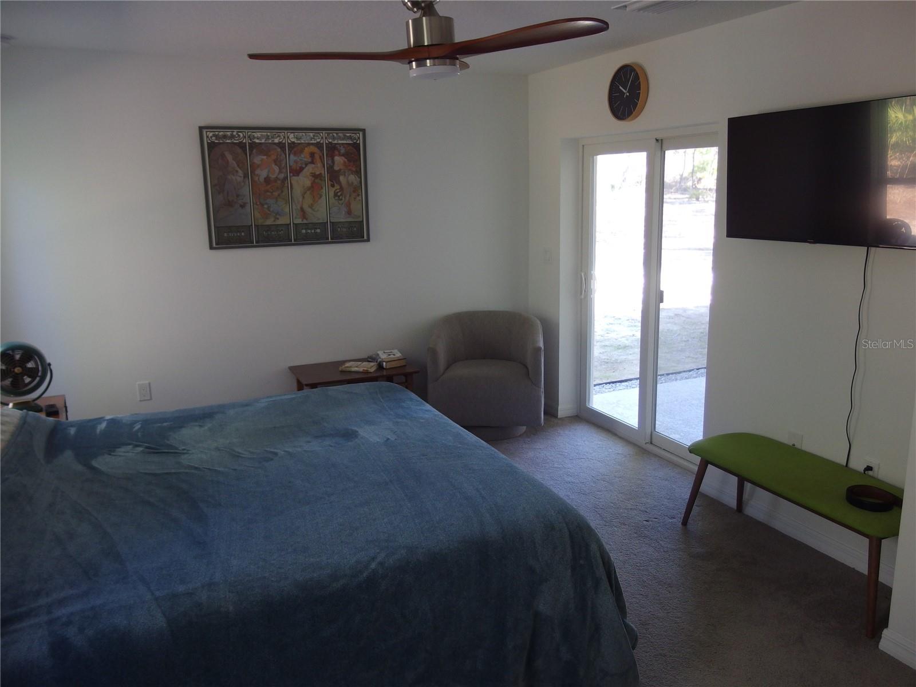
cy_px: 344
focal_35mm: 28
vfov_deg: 49.7
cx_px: 458
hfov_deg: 63.4
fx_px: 741
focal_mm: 6
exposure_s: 1/45
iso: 200
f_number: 1.8
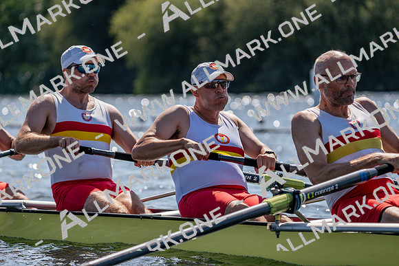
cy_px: 133
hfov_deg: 7.3
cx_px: 200
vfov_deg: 4.8
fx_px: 3148
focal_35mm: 284
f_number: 5.6
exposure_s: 1/2000
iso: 250
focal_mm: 284
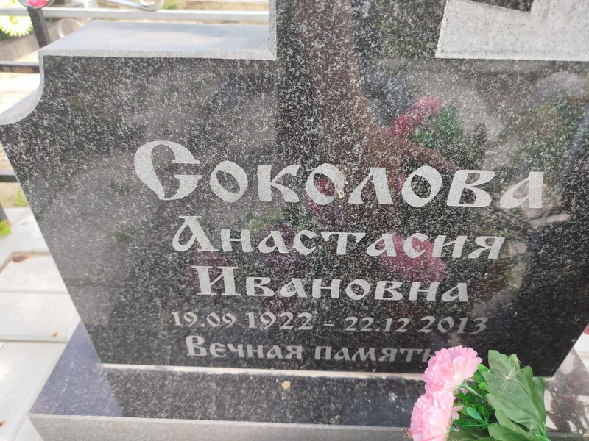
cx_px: 294
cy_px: 220
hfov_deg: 71.6
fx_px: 408
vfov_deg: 56.8
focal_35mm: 24
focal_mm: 5.31
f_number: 1.7
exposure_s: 1/147
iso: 50
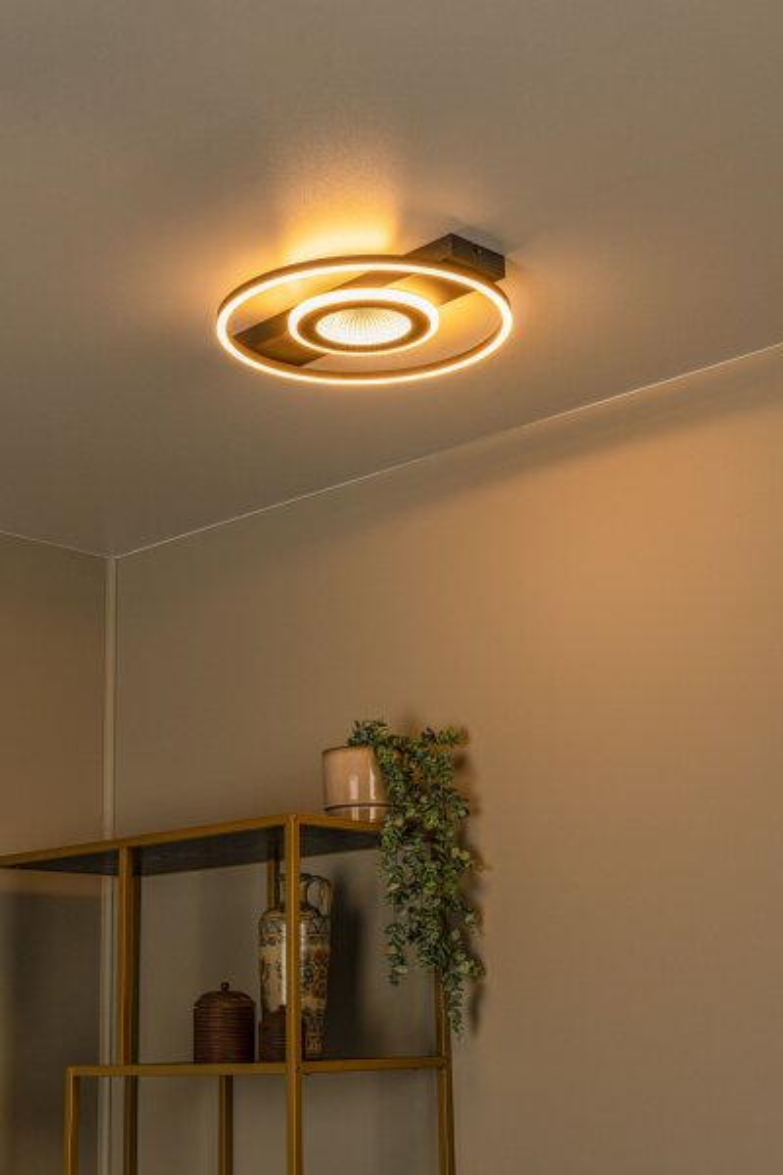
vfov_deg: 39.6
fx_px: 1631
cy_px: 588
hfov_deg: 27.0
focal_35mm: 50
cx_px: 392
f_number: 18
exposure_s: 1/15
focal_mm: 50
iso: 400
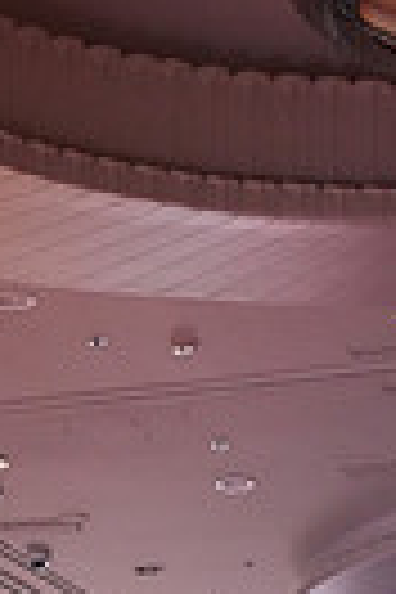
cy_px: 1030
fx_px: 2970
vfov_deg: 10.8
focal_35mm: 180
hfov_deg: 7.6
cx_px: -43
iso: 5000
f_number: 5
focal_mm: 41
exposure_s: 1/320
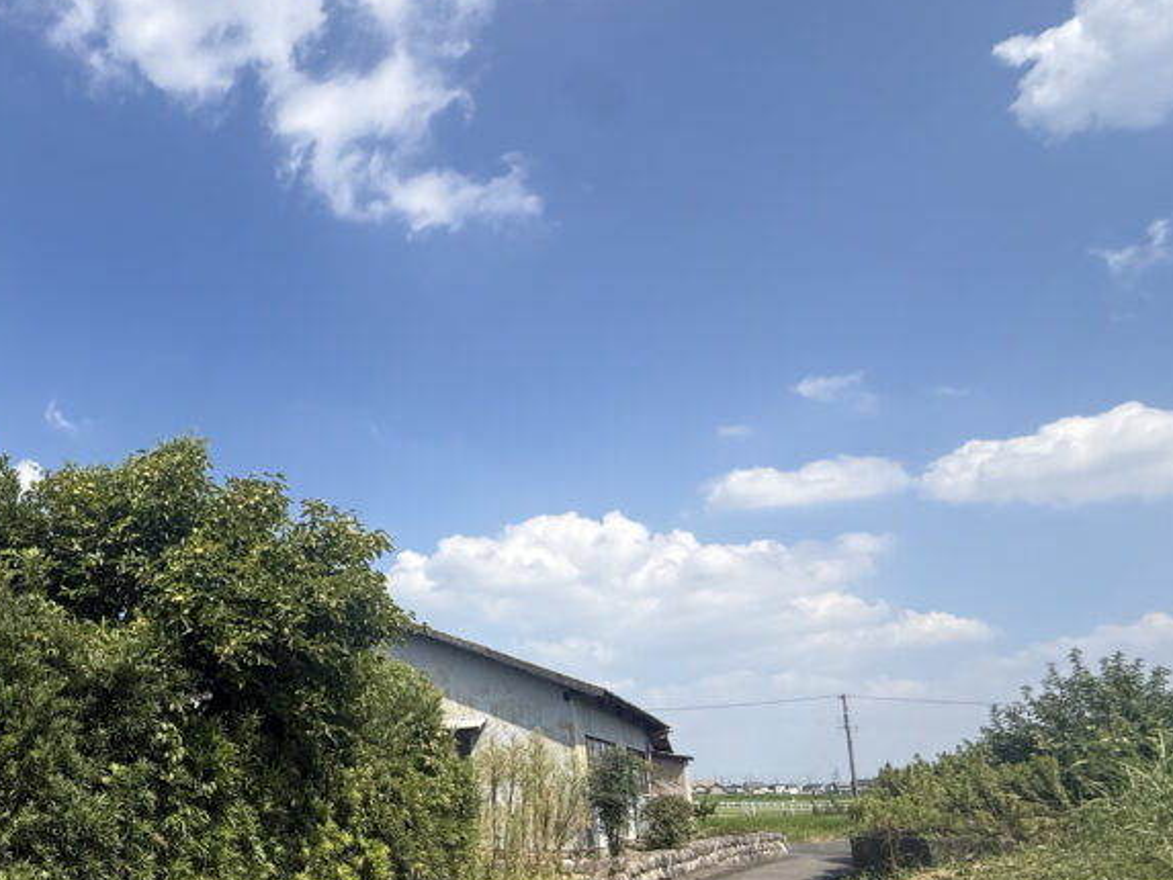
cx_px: 139
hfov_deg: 60.0
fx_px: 847
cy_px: 661
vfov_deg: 52.5
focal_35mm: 25
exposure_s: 1/1613
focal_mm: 2.22
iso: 50
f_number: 2.2
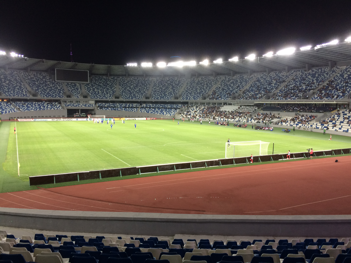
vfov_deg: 48.2
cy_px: 132
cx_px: 176
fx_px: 294
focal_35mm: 29
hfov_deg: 61.7
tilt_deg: -5.4
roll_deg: -0.1
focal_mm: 4.15
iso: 50
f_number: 2.2
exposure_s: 1/33
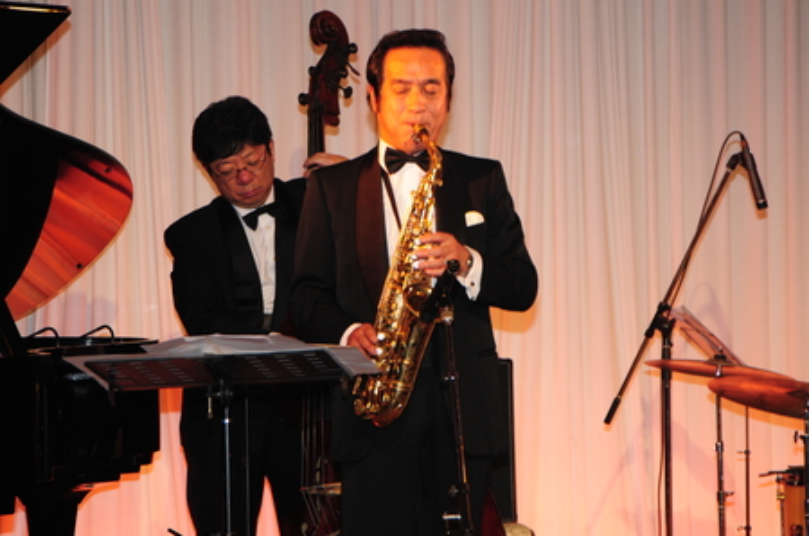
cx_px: 404
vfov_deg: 8.9
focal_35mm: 153
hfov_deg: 13.4
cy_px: 268
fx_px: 3431
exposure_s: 1/30
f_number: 5.6
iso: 400
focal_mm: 102
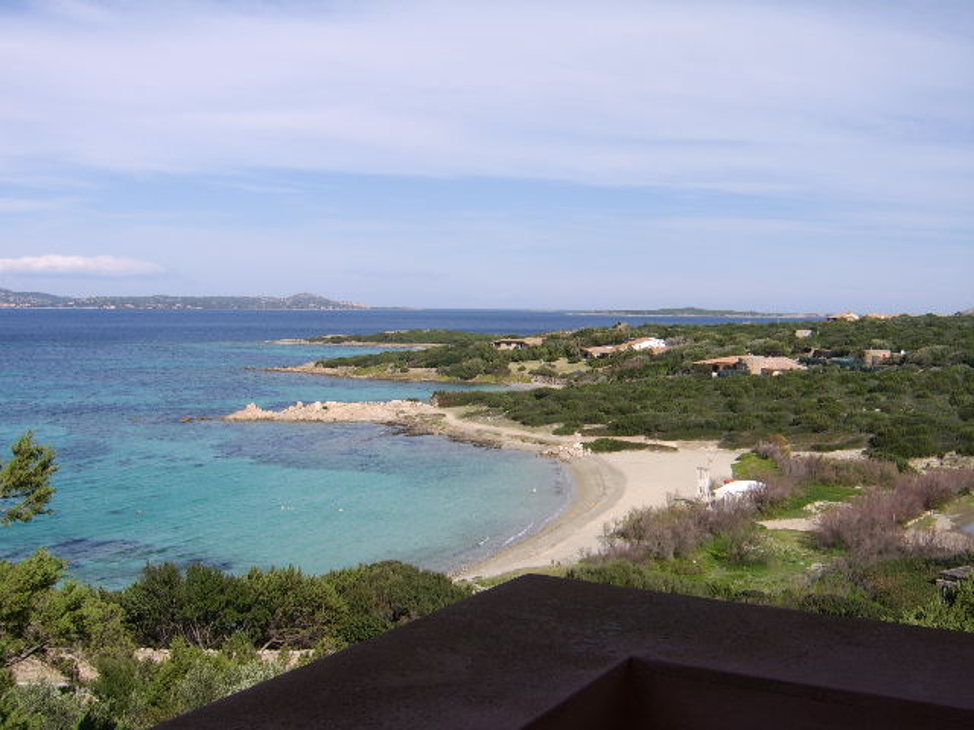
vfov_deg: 45.4
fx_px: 872
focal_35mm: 31
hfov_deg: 58.4
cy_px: 365
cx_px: 487
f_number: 6.7
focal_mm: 8.13
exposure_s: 1/324
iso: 71
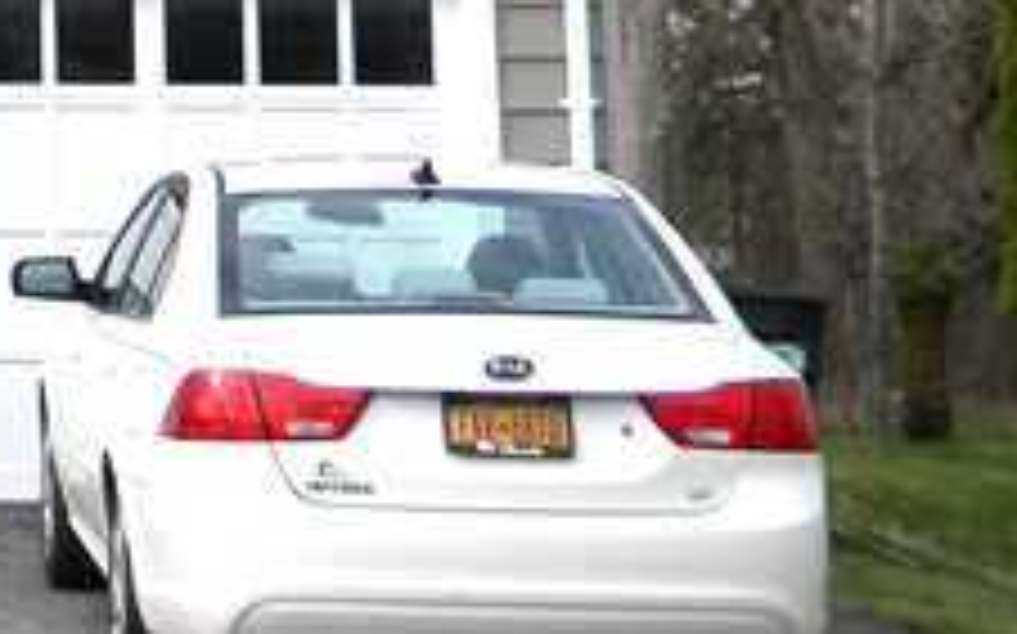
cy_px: -351
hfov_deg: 14.2
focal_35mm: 135
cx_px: -639
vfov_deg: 9.4
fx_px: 3740
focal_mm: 6.4
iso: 80
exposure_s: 1/600
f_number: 3.7
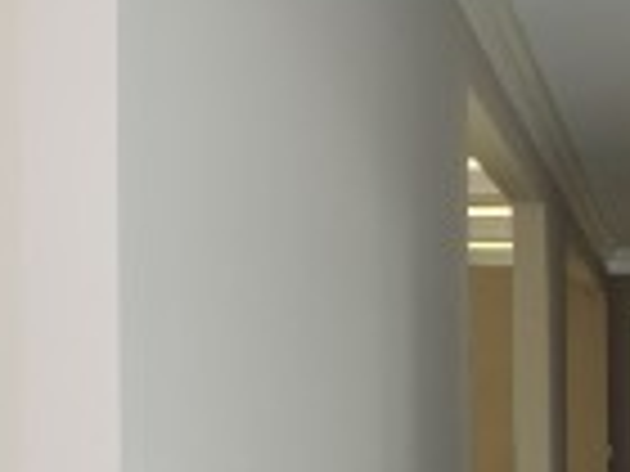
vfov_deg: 18.7
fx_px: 1401
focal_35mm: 77
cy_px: 445
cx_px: 729
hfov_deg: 23.4
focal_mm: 4.3
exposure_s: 1/30
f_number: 3
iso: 200
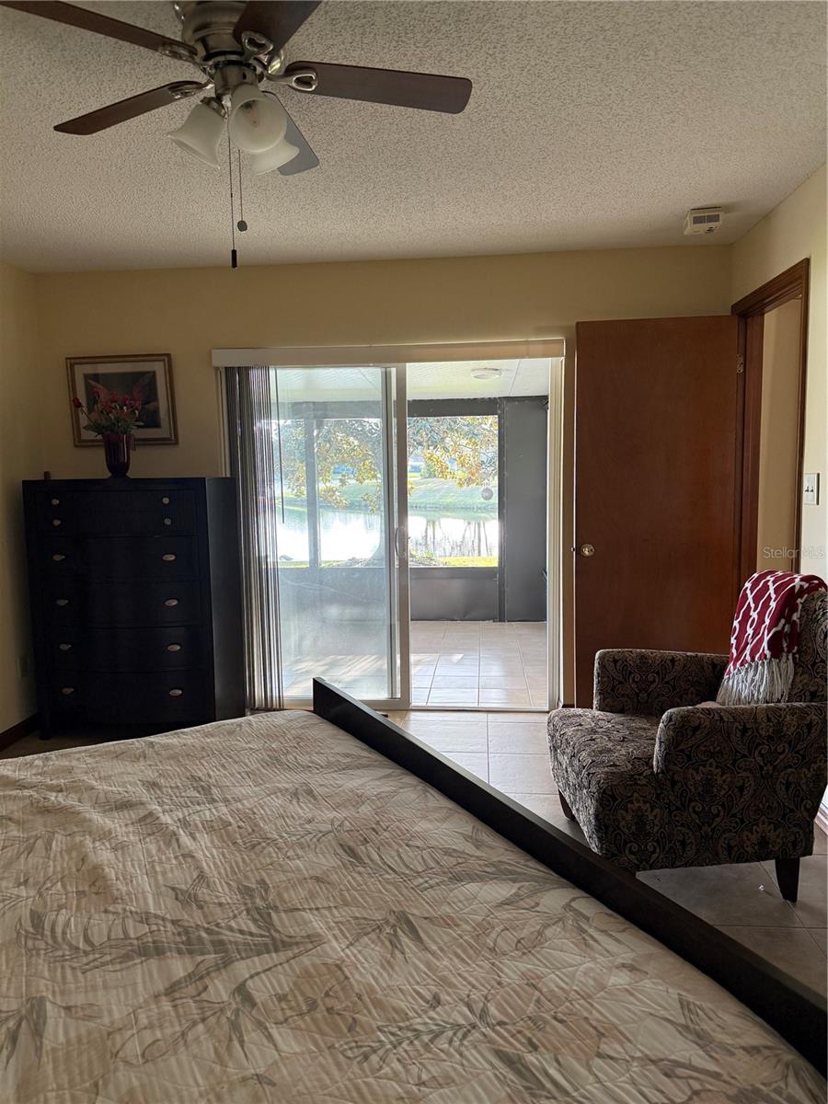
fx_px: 765
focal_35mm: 24
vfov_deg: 71.6
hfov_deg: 56.8
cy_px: 552
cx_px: 414
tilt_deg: -6.0
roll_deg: +0.4
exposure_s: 1/60
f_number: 1.78
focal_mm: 6.76
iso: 200
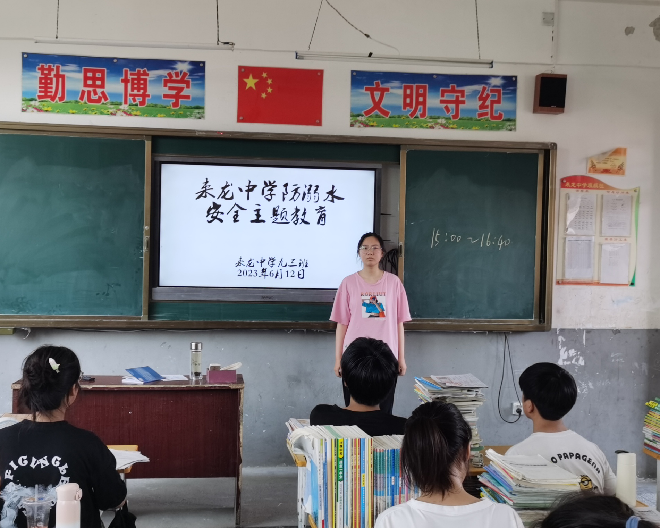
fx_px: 801
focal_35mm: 41
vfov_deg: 36.5
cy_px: 266
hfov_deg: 44.8
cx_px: 305
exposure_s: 1/105
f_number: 1.8
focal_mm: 5.58
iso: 50
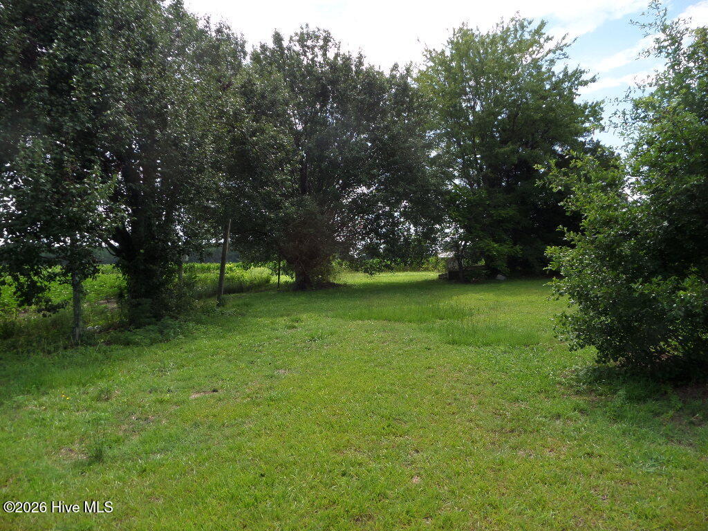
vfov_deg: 56.8
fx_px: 491
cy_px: 266
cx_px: 354
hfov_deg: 71.6
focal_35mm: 24
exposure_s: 1/750
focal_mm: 4
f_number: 3.2
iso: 100
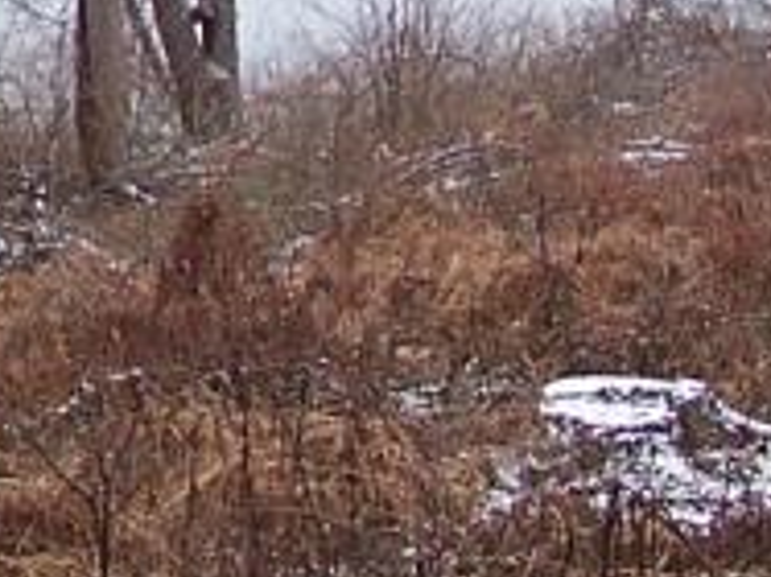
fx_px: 4630
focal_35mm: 208
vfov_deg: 7.0
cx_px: -326
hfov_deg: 9.3
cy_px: -433
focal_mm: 6.3
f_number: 2.8
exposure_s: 1/125
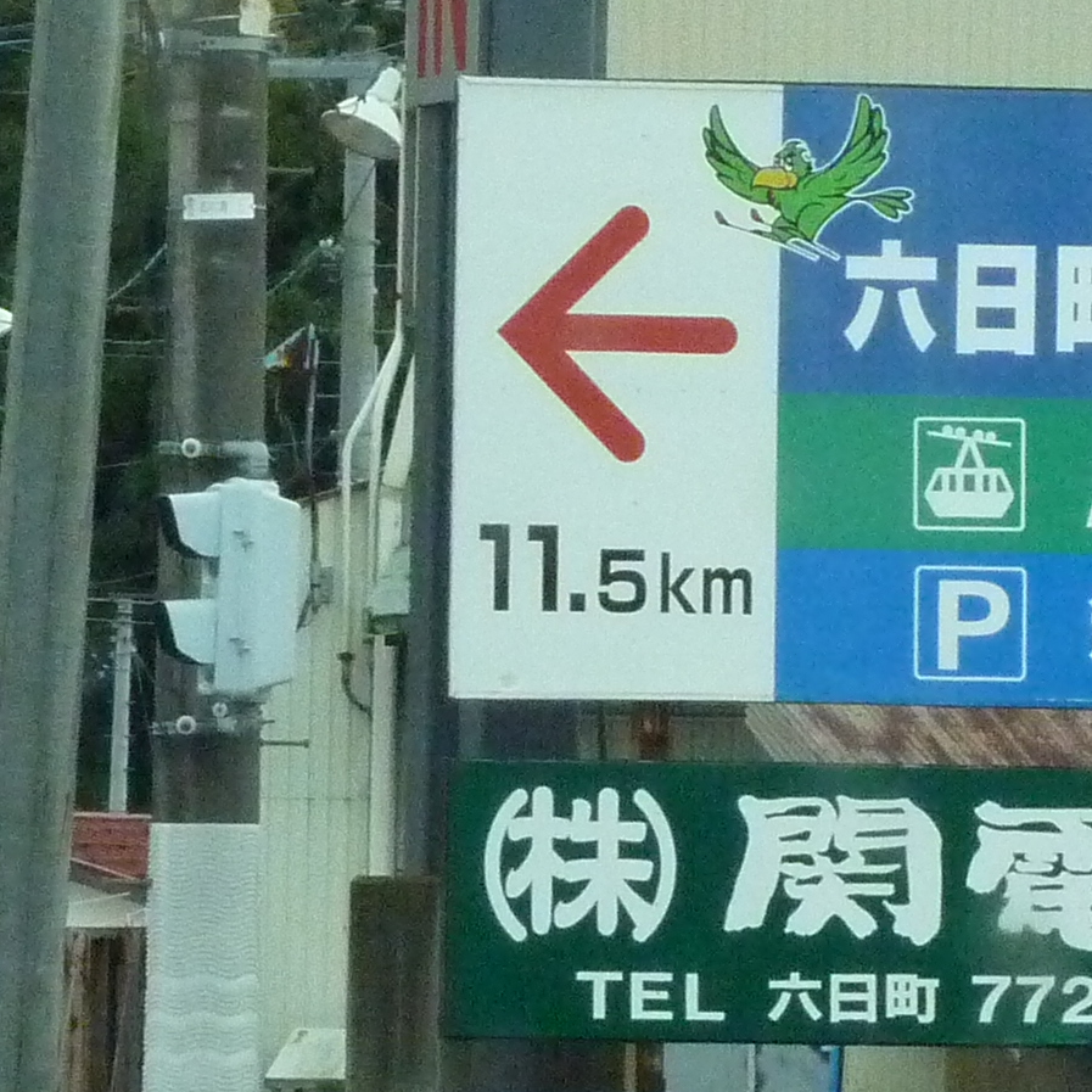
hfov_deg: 3.1
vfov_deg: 3.1
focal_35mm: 573
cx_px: 1167
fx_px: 20451
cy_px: 380
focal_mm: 25.9
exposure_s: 1/250
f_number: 4.5
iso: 640
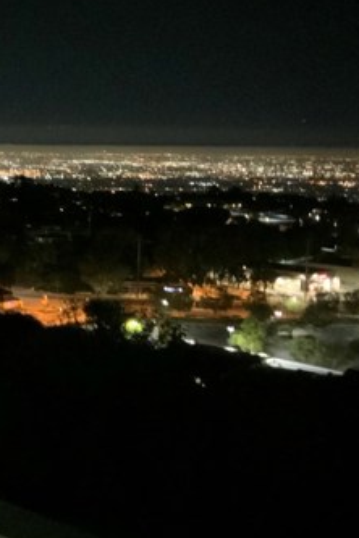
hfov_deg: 20.8
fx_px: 868
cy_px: 189
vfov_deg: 34.2
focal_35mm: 58
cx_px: -134
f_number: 1.8
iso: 1600
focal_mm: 3
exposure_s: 1/15
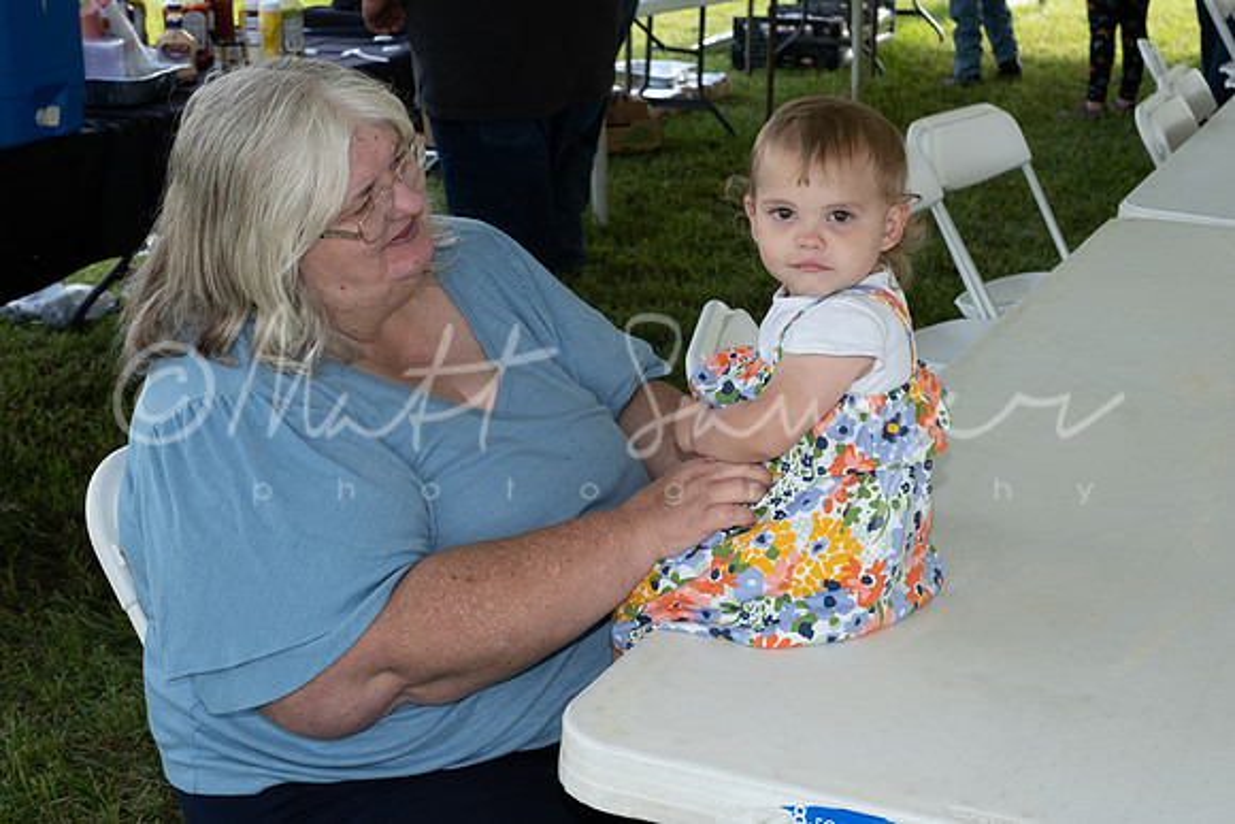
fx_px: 1990
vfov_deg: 23.4
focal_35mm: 58
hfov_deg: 34.5
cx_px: 618
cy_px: 412
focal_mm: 38.8
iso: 640
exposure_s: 1/250
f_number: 7.1
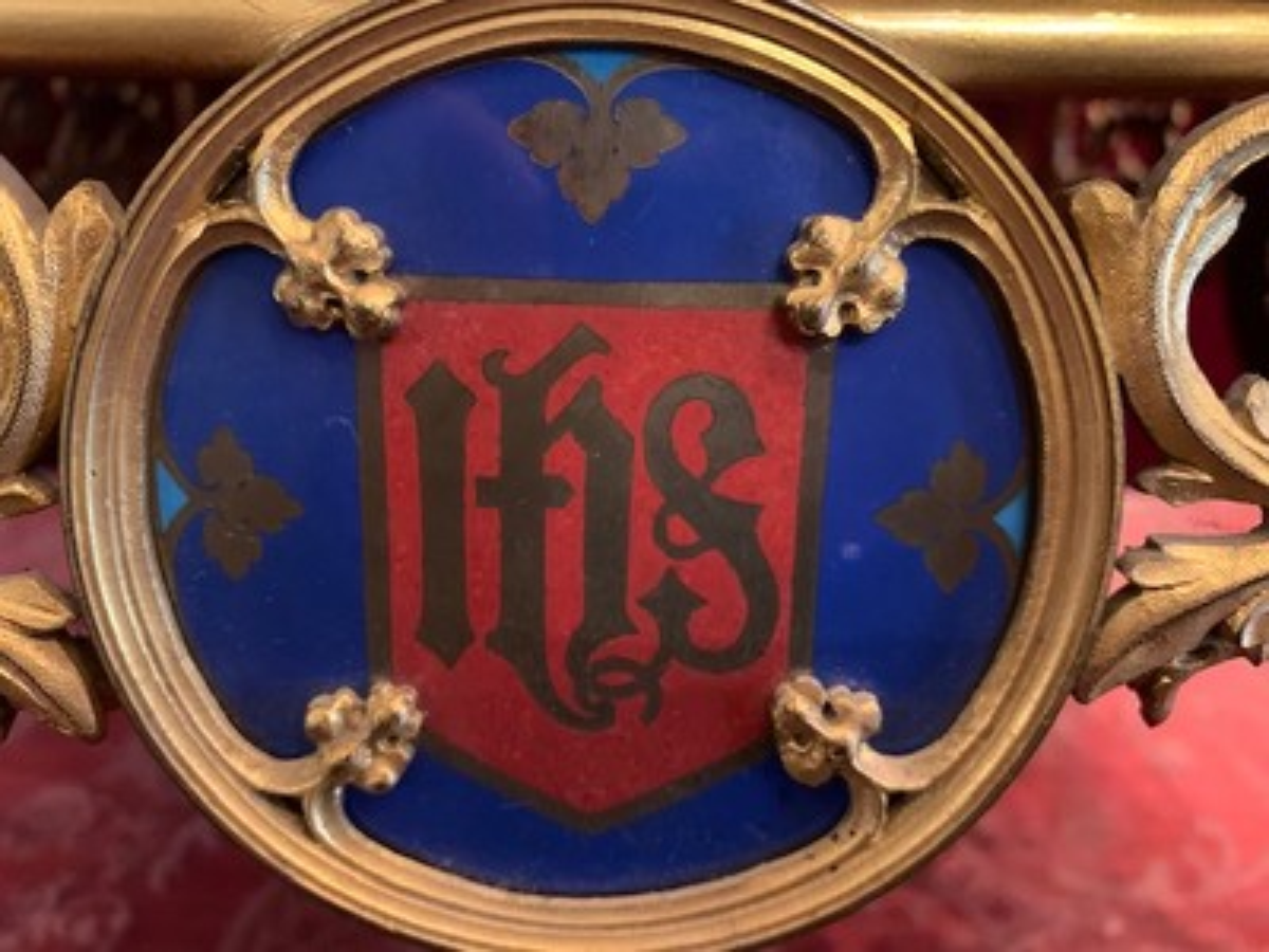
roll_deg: -2.6
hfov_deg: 67.3
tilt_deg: -20.7
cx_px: 634
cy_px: 476
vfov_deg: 53.1
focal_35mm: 26
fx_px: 953
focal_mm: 4.25
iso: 640
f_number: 1.8
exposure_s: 1/25
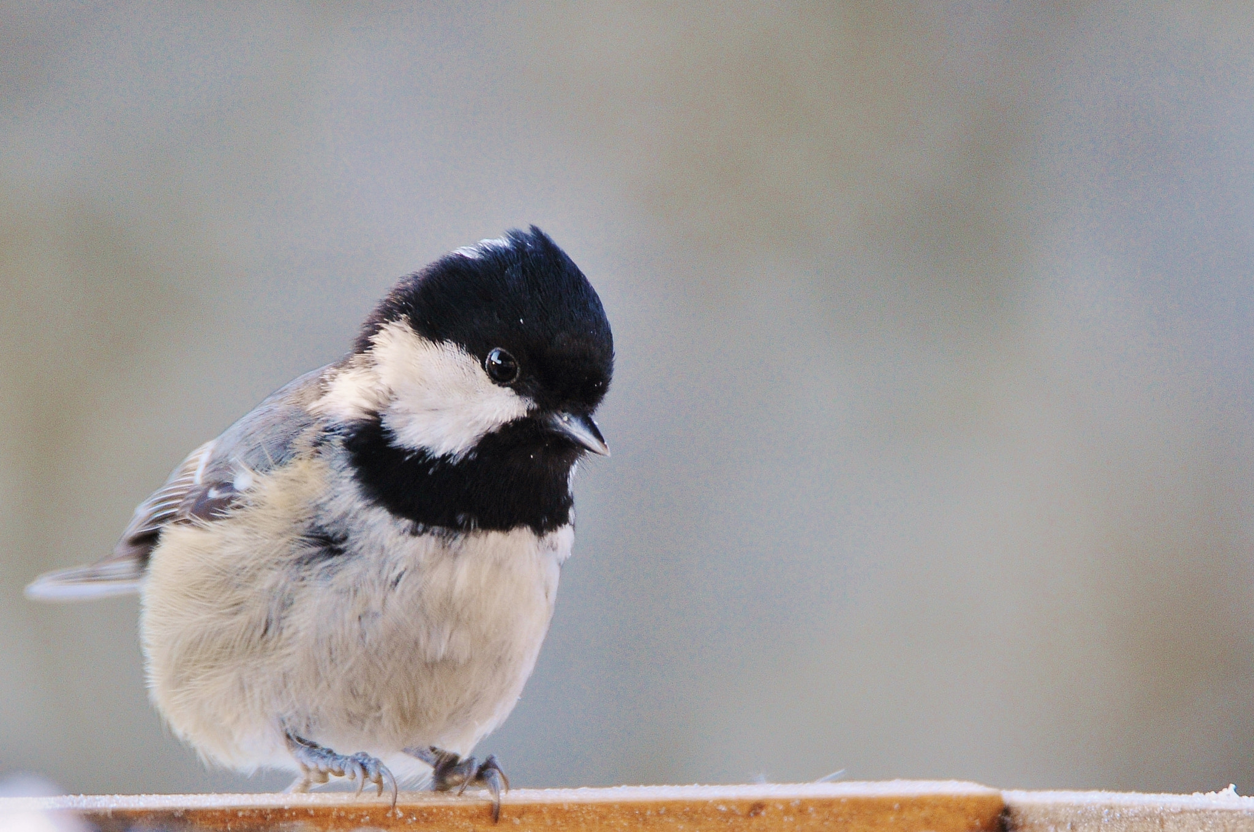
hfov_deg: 2.3
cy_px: 416
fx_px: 31303
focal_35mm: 900
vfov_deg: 1.5
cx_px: 627
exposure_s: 1/60
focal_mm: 600
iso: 400
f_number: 6.3
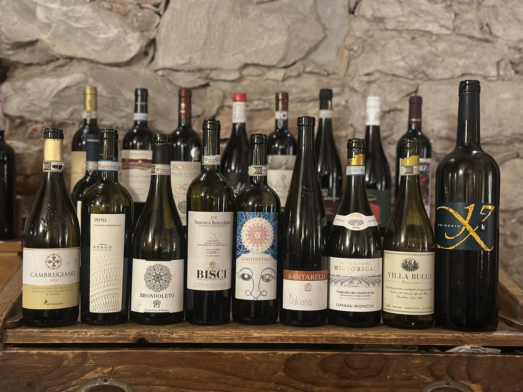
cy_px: 196
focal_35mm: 48
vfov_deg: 30.3
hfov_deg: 39.7
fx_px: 725
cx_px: 262
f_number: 1.78
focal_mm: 6.86
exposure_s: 1/25
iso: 640
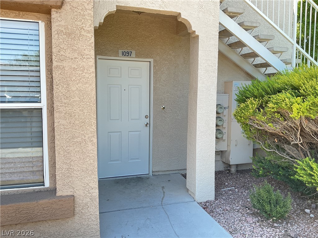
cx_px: 159
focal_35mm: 29
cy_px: 119
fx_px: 266
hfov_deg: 61.7
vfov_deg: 48.2
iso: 32
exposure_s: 1/120
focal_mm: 3
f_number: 1.8
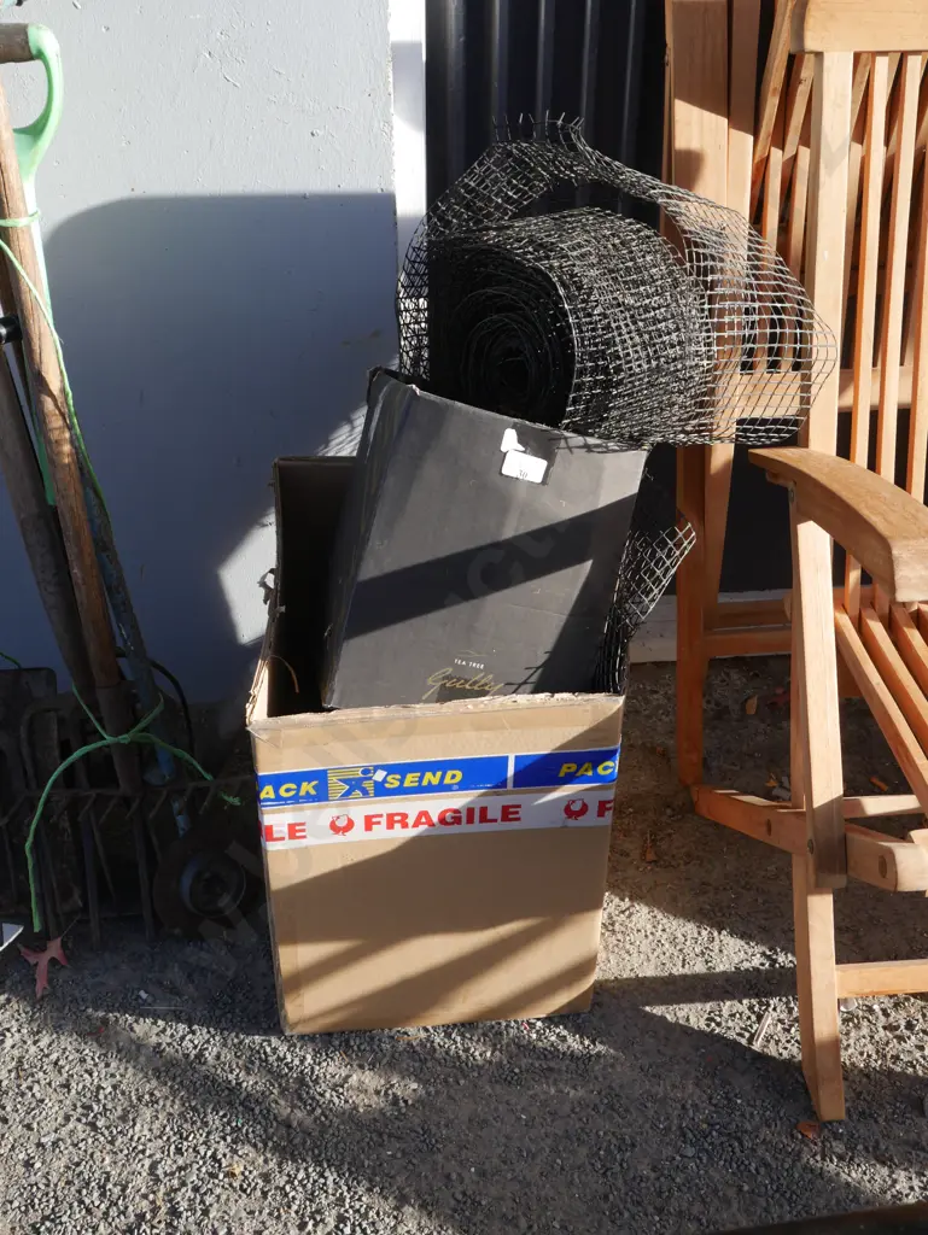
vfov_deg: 46.8
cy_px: 618
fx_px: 1429
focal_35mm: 40
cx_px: 464
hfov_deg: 36.0
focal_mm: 20
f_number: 7.1
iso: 200
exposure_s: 1/160
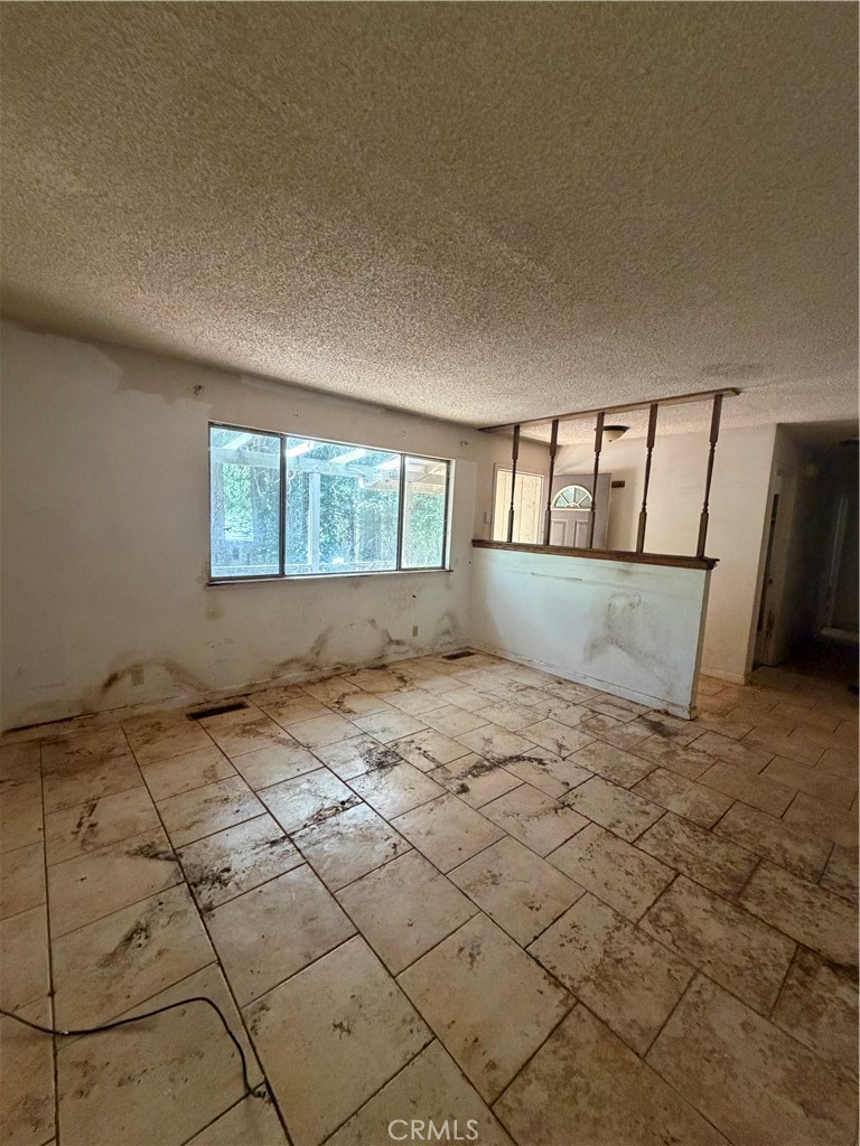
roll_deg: -2.9
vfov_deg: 102.1
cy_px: 573
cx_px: 430
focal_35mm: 14
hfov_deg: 85.7
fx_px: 464
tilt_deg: -5.6
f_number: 2.2
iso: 500
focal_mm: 2.22
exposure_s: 1/60
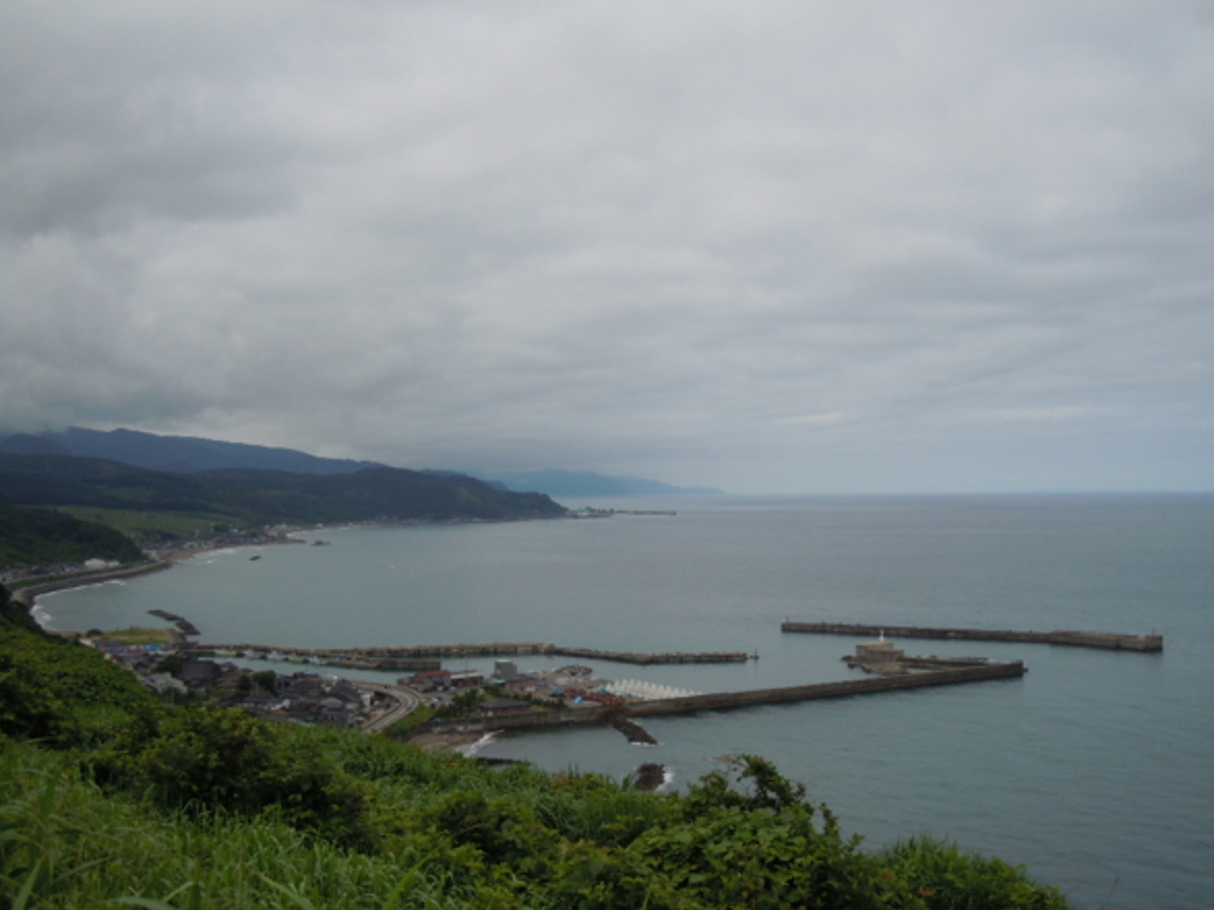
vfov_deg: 31.5
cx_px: 612
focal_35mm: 46
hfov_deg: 41.2
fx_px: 1613
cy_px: 449
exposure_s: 1/400
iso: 100
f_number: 7.6
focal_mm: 8.1
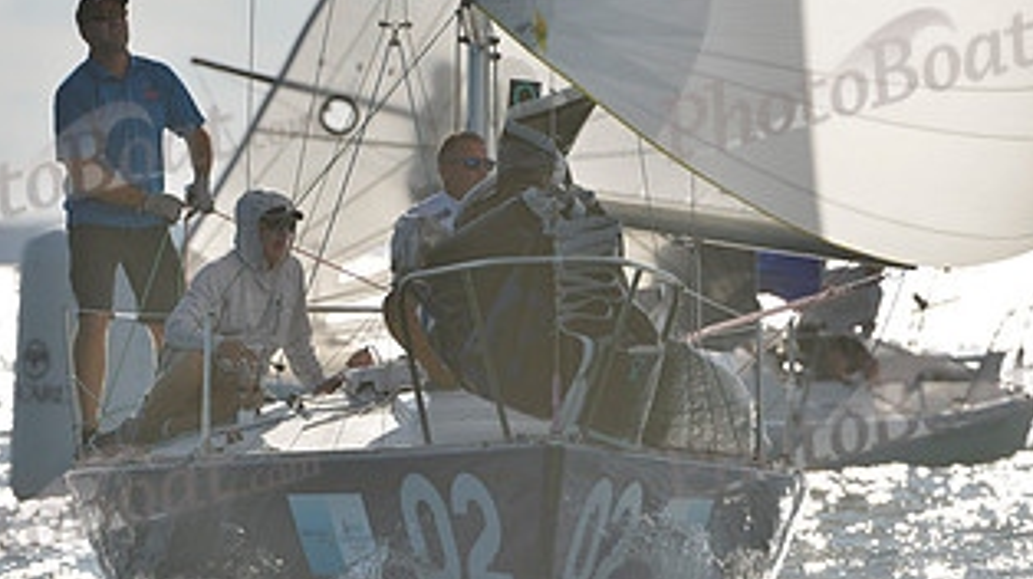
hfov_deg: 2.8
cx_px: 493
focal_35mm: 775
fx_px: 21210
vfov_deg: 1.6
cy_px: 294
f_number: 6.3
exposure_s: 1/2500
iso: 200
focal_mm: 400
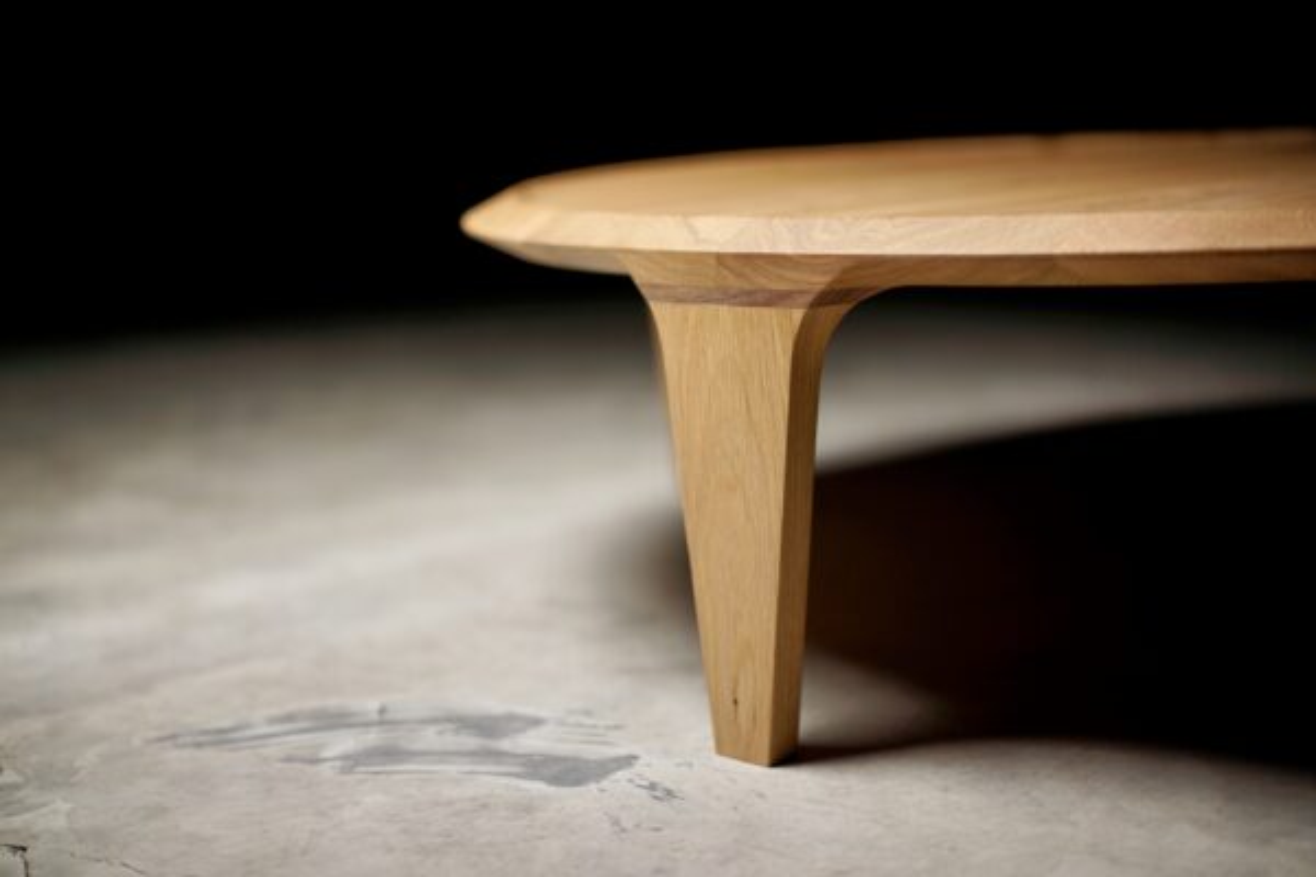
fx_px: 2010
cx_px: 658
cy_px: 438
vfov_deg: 24.6
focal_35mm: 55
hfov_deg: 36.2
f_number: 1.8
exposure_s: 1/125
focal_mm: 55
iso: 200
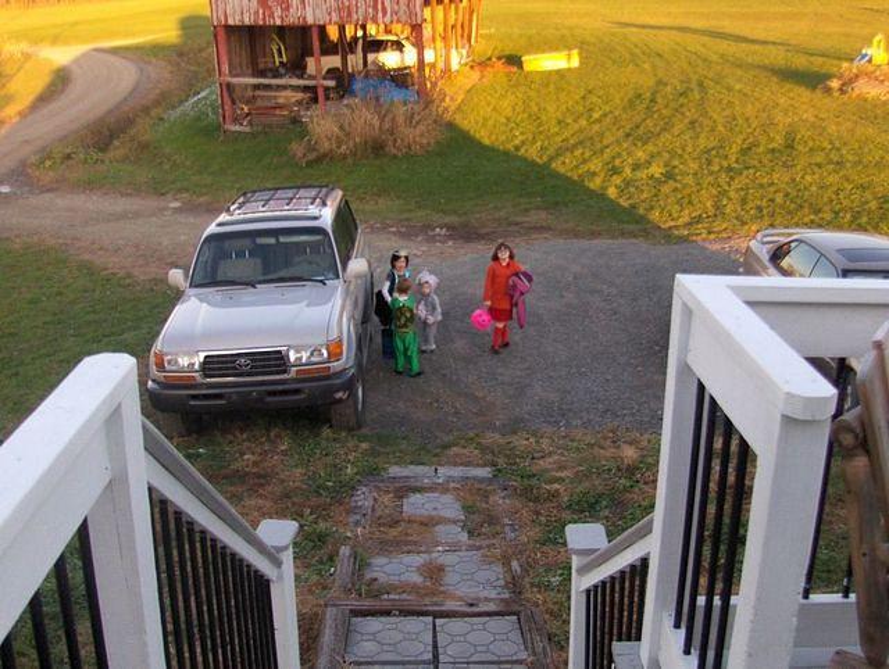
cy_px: 334
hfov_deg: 45.7
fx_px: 1055
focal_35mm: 41
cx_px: 444
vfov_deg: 35.2
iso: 200
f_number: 3.5
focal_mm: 6.5
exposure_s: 1/142
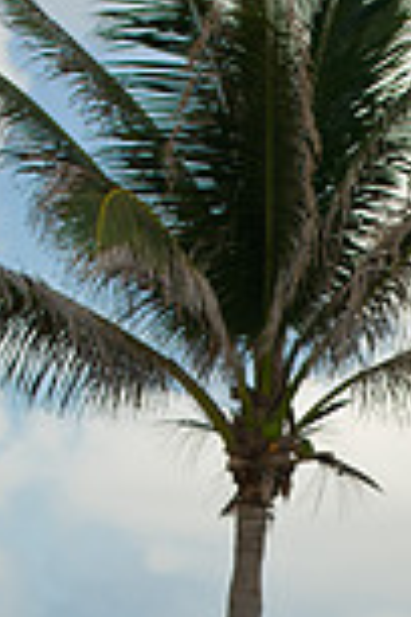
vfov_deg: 9.8
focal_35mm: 206
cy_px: 758
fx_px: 3527
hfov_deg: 6.6
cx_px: 542
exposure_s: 1/2000
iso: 200
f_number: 3.2
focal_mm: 70
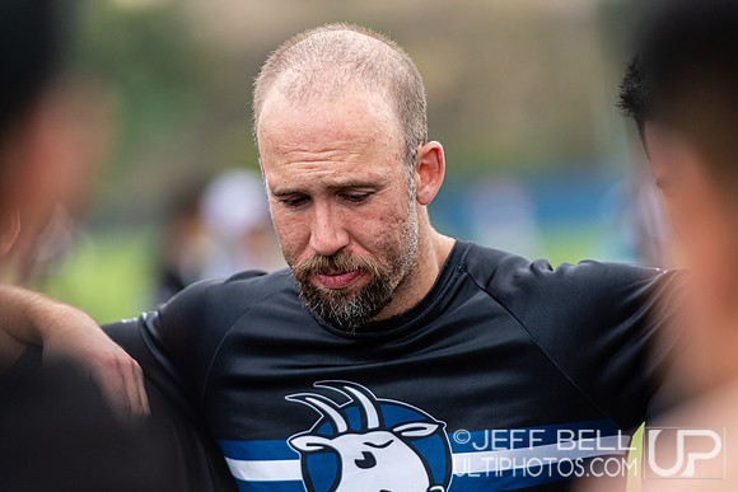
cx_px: 369
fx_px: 6151
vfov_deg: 4.6
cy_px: 246
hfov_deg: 6.9
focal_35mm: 300
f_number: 2.8
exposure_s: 1/1000
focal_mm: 200
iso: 320
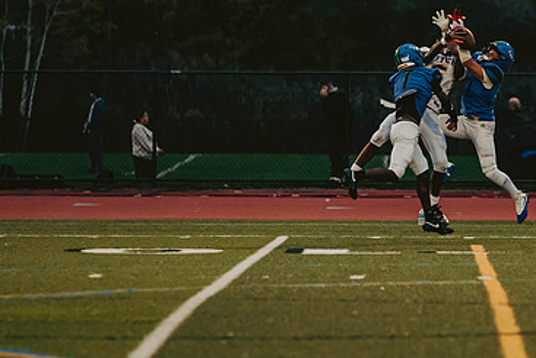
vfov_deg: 3.5
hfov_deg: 5.3
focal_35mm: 391
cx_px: 477
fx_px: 5824
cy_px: 86
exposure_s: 1/1250
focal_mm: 170
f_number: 2.8
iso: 2000
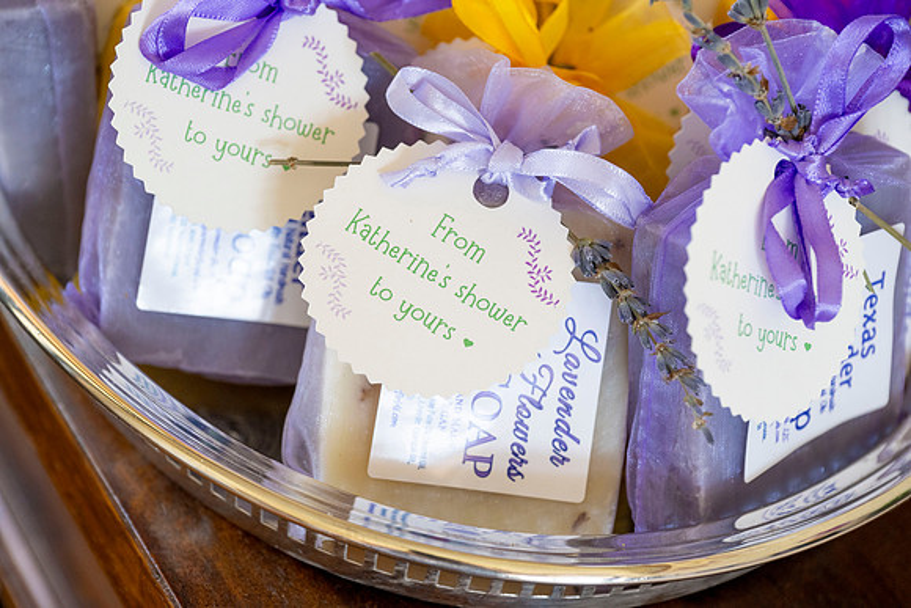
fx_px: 3037
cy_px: 304
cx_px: 456
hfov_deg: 17.1
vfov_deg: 11.4
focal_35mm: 120
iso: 800
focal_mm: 120
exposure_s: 1/80
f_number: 5.6
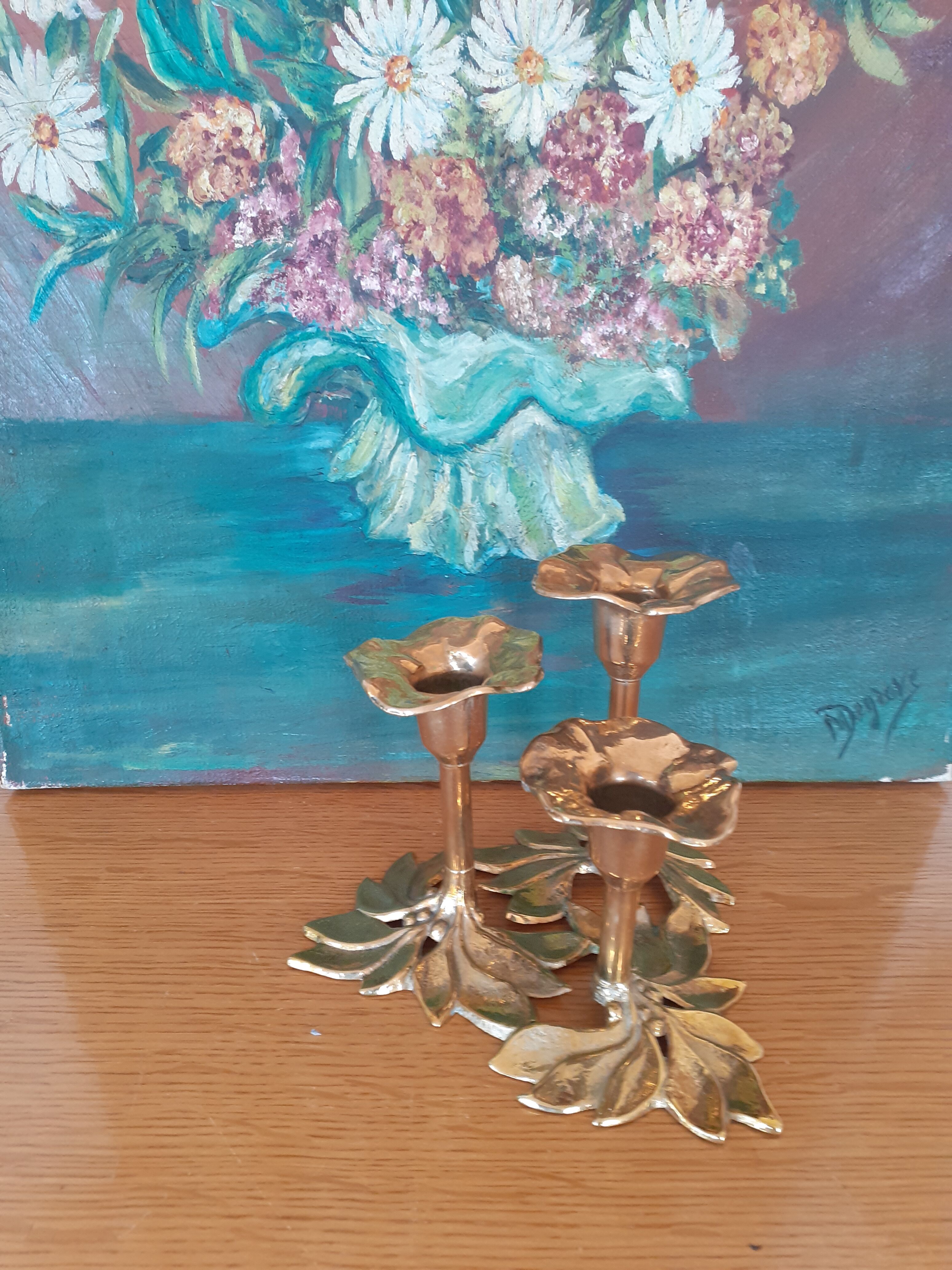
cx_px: 476
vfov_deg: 65.3
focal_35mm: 27
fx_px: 990
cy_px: 635
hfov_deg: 51.4
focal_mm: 3.6
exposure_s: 1/50
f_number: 1.9
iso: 125
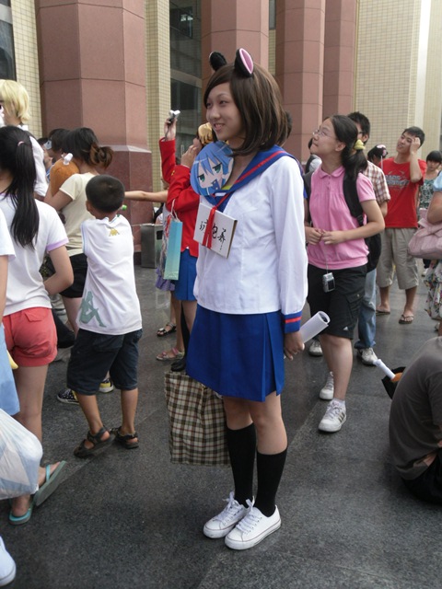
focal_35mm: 45
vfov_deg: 42.1
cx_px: 221
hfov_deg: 32.2
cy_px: 294
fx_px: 766
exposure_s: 1/90
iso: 100
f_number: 3.5
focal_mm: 6.3
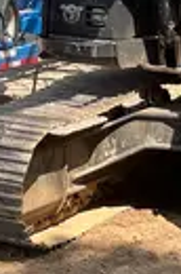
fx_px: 1160
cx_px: 69
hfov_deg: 8.9
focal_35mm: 153
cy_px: -159
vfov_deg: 12.6
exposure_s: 1/1802
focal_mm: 5.1
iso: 50
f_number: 1.6
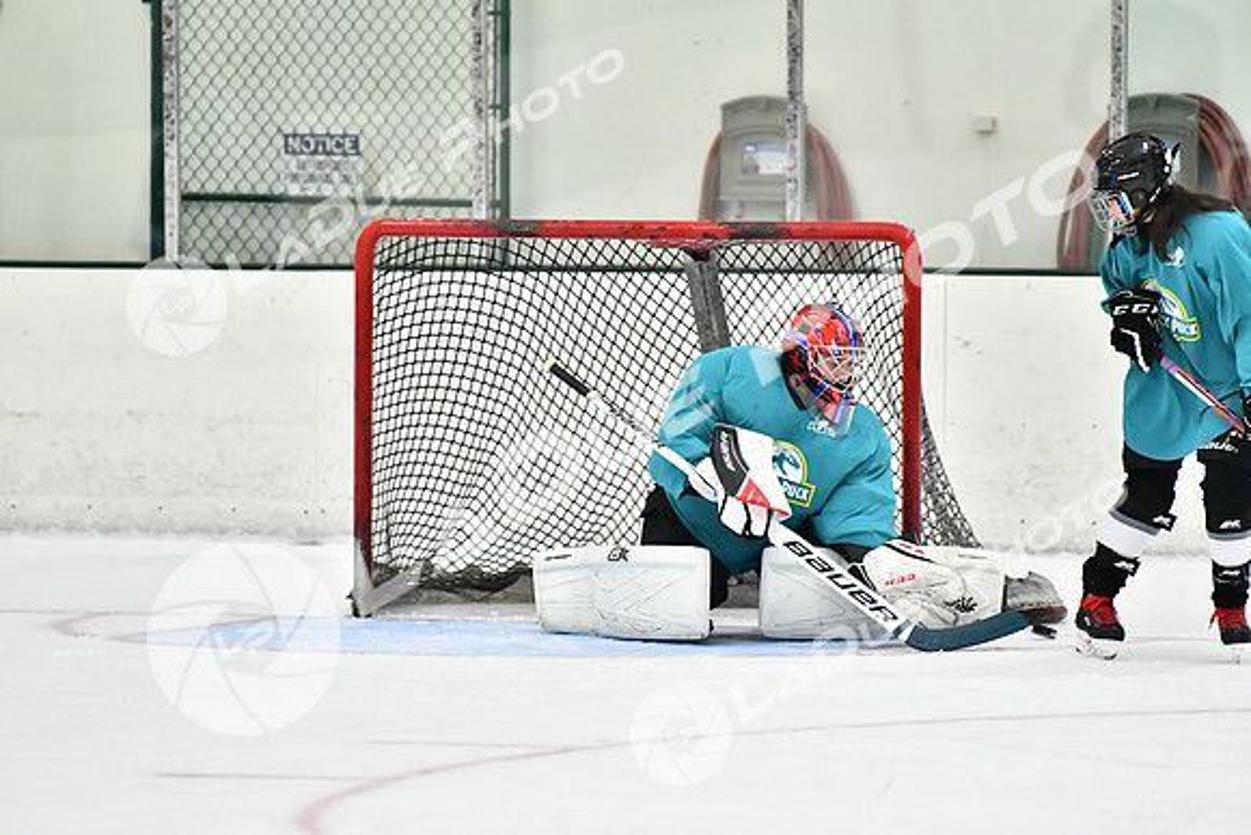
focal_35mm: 300
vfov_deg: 4.6
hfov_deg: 6.9
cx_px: 626
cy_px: 418
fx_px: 10427
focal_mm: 200
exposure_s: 1/1250
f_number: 2.8
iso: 6400
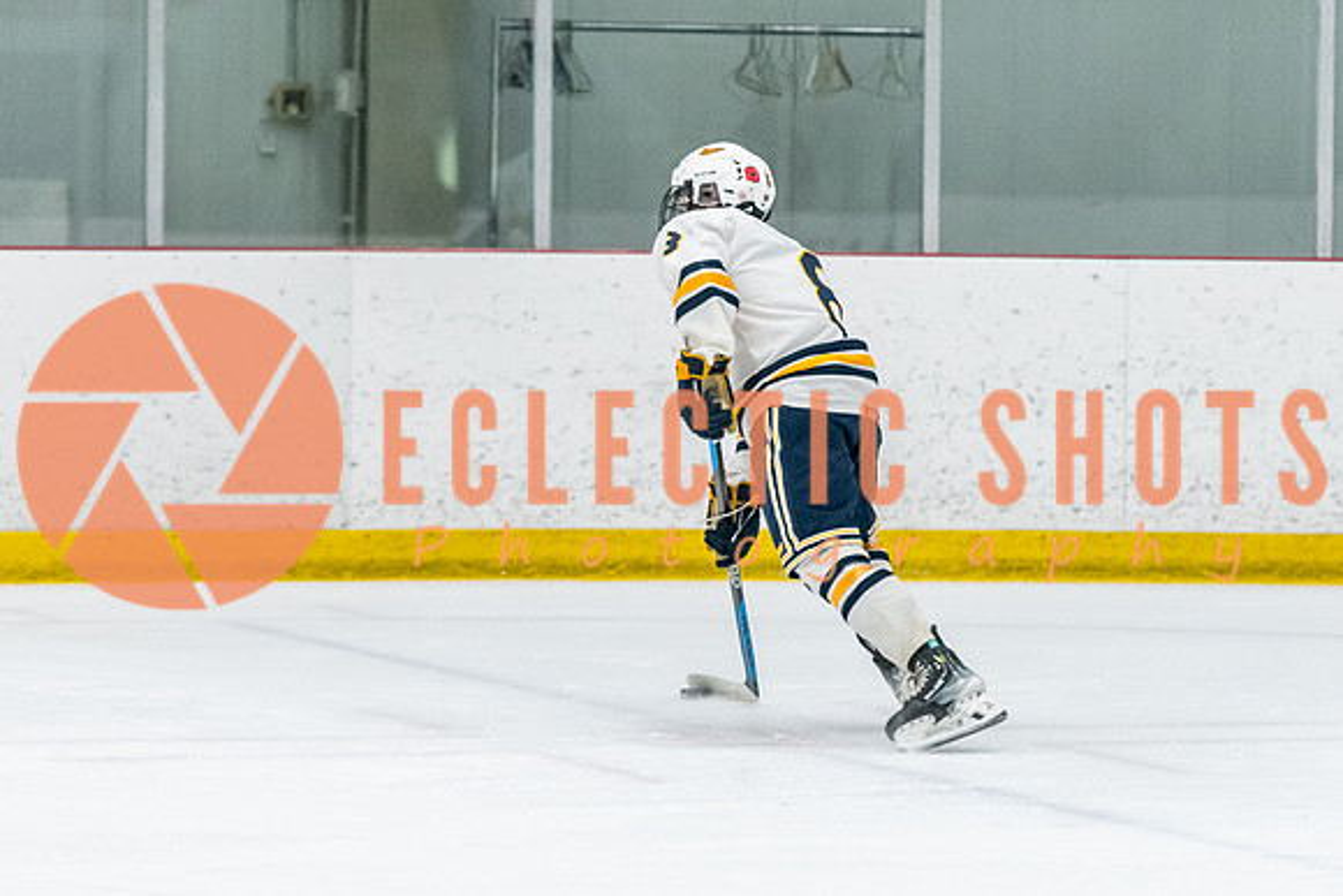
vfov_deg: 5.7
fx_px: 8950
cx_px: 766
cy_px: 452
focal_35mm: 240
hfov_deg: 8.6
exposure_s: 1/800
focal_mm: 112
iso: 3200
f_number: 2.8
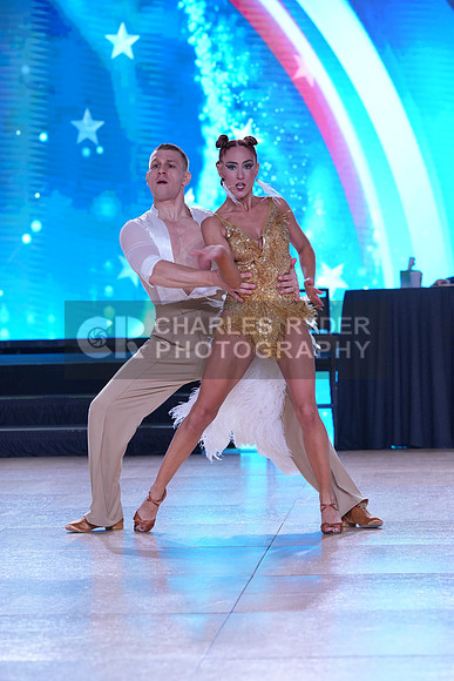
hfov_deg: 9.4
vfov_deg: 14.1
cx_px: 227
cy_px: 340
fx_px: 2760
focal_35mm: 146
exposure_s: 1/400
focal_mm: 146
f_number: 5.6
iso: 1600
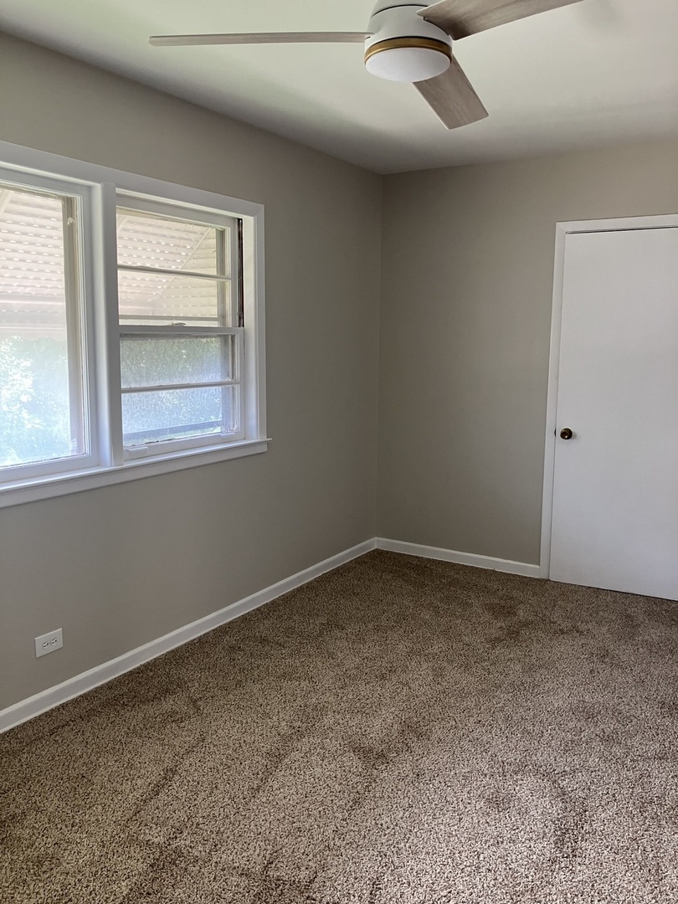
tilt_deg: -5.9
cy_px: 452
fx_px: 731
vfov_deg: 63.4
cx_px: 339
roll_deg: -1.0
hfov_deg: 49.7
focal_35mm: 28
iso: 100
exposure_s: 1/60
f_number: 1.8
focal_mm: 3.99
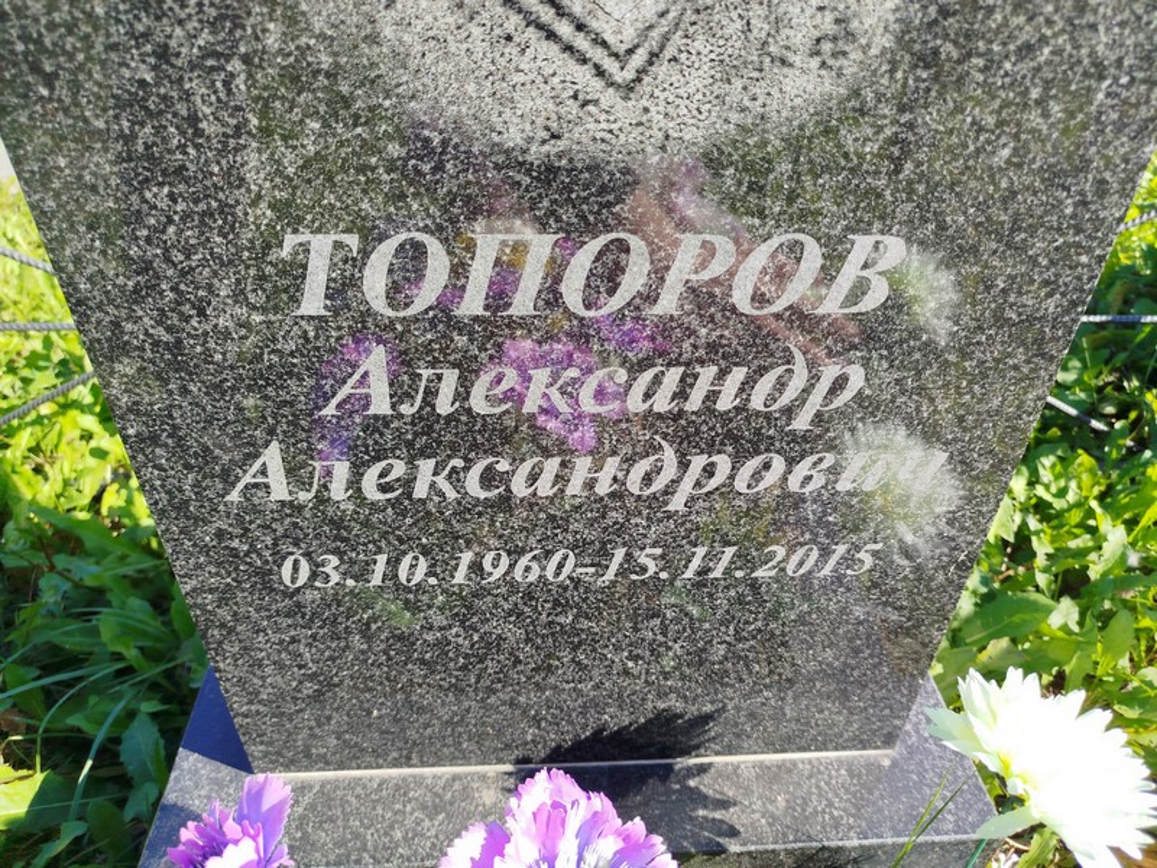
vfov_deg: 56.8
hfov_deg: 71.6
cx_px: 578
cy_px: 434
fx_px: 802
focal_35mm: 24
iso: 50
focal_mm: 5.31
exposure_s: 1/438
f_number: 1.7
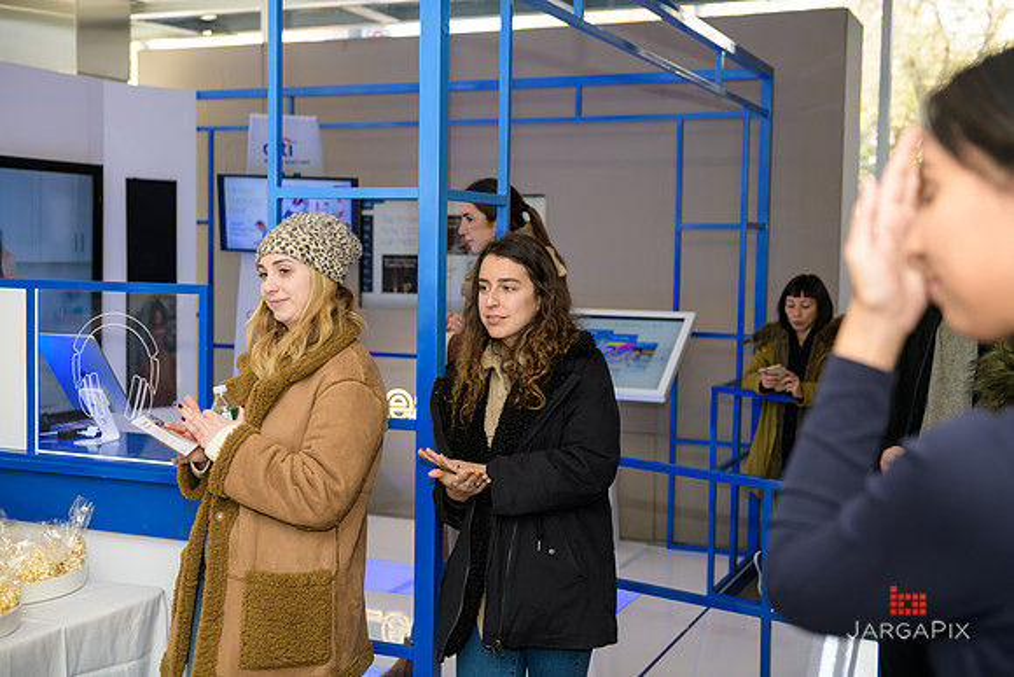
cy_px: 338
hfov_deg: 41.1
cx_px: 507
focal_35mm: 48
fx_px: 1352
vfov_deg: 28.1
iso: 200
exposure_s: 1/125
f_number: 3.2
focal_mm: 48
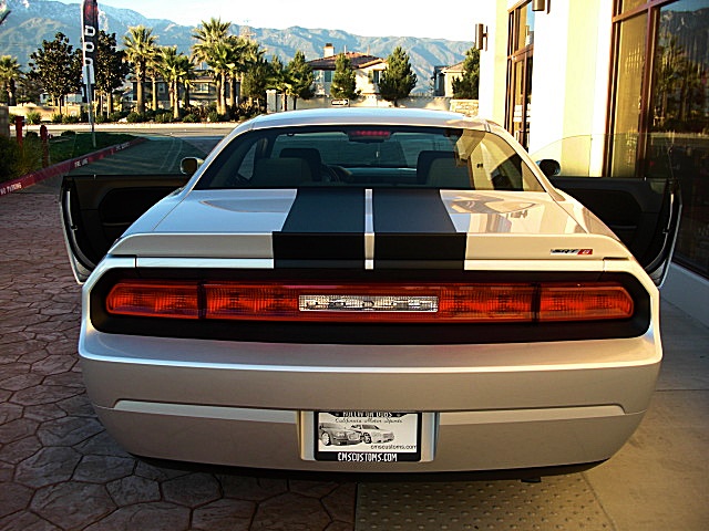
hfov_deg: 51.4
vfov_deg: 39.7
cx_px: 354
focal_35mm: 36
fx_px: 737
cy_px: 266
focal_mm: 6.3
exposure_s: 1/125
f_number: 2.8
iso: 50
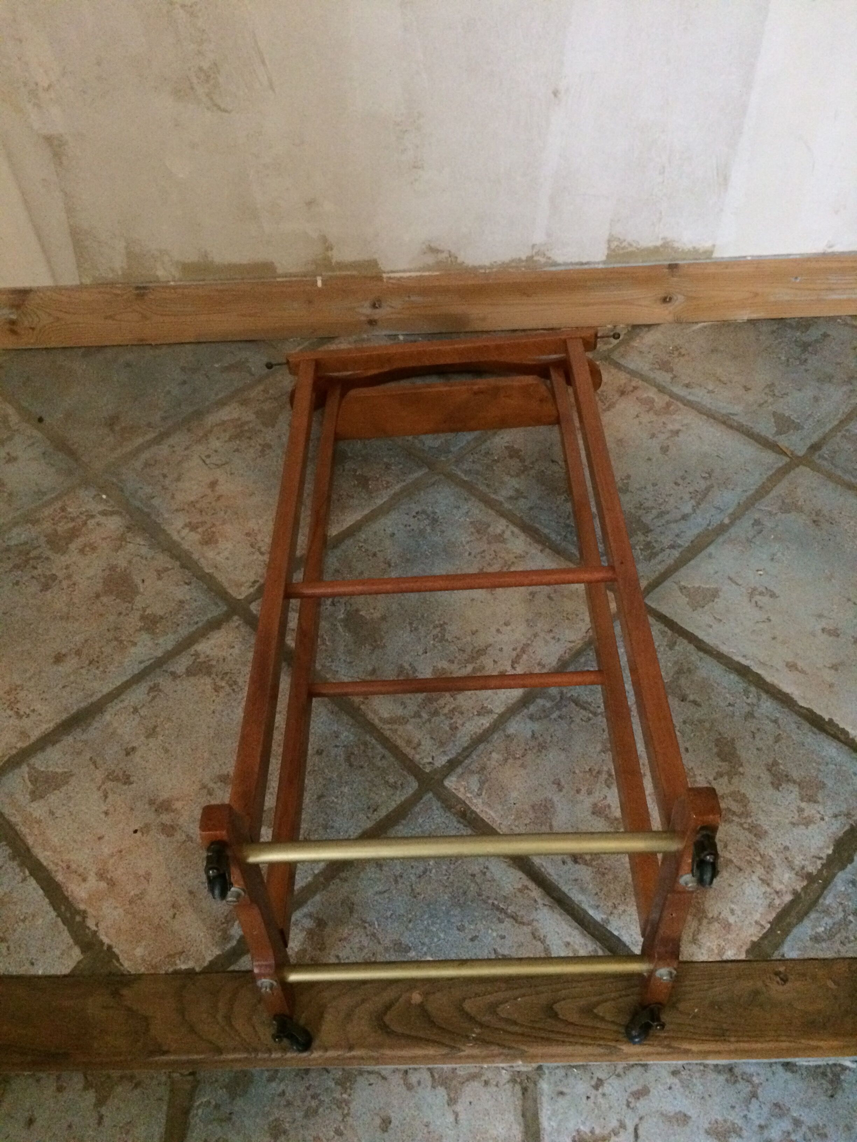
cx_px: 428
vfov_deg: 61.7
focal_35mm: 29
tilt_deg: -49.9
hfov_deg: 48.2
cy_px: 571
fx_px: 957
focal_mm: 4.15
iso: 500
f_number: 2.2
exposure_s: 1/17
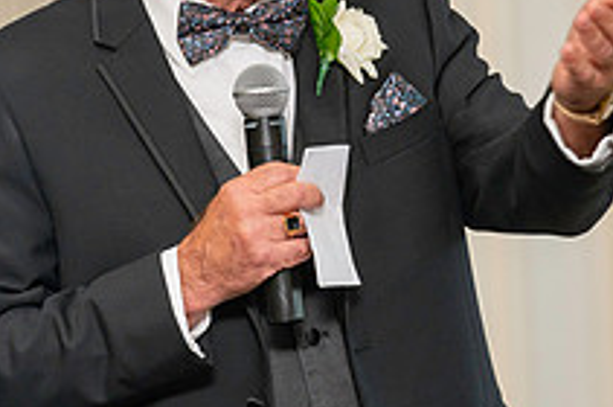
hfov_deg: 4.8
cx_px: 322
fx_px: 7243
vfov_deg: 3.2
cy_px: 145
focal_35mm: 426
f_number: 2.8
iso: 640
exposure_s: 1/125
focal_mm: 155
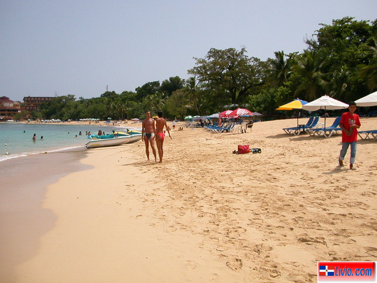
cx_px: 188
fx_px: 403
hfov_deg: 50.1
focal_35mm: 37
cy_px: 142
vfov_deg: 38.7
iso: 100
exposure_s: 1/3000
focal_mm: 5.6
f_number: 2.7
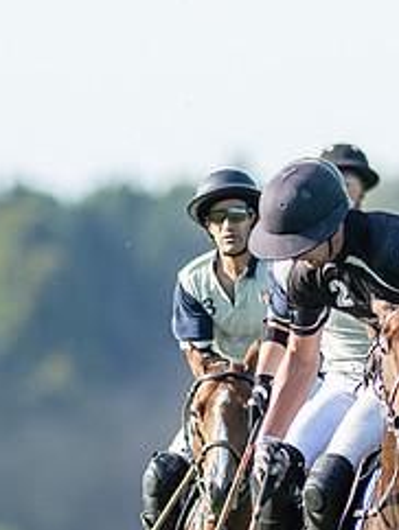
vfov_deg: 1.0
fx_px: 29318
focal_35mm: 1911
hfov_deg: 0.8
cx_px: 322
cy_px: 561
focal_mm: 300
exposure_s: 1/2000
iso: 320
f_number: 3.2
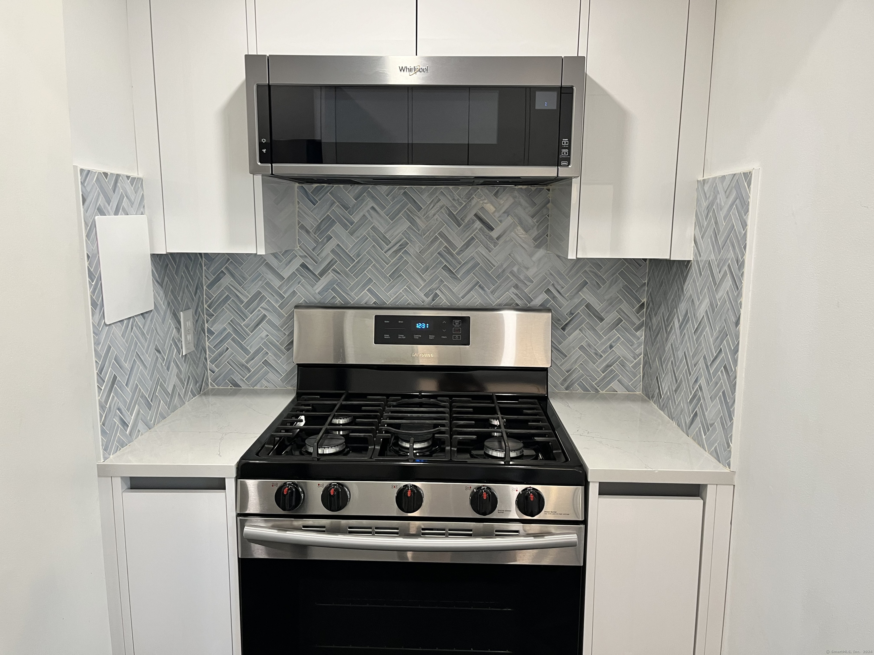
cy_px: 328
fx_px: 656
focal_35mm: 26
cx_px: 437
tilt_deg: -10.3
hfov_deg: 67.3
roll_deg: +0.4
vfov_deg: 53.1
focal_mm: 5.1
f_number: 1.6
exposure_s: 1/60
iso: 100
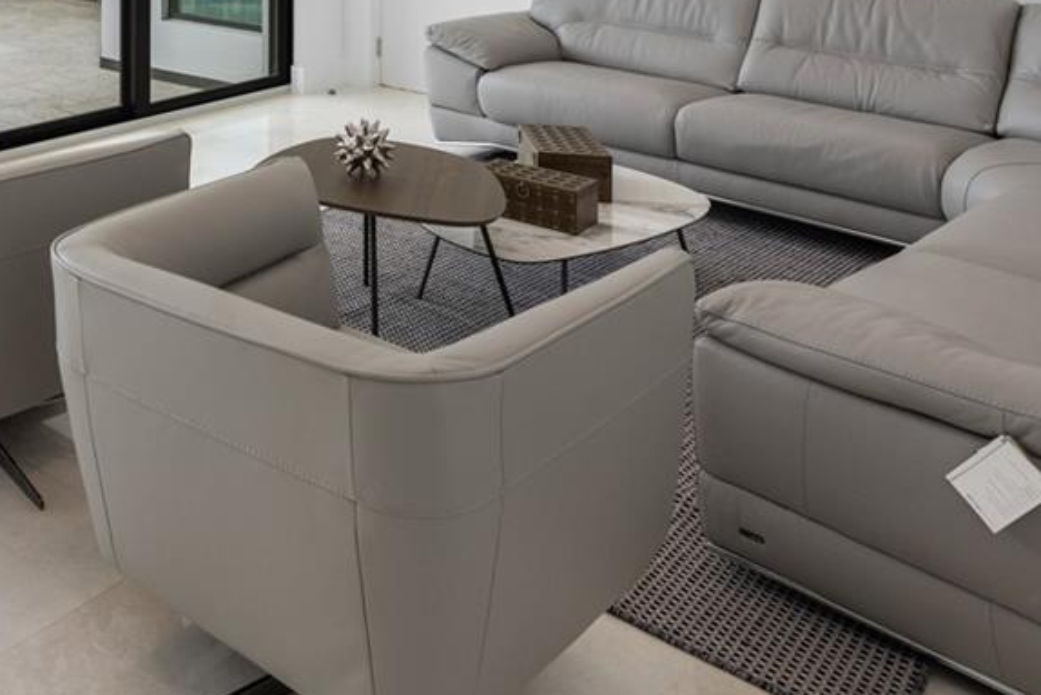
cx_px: 40
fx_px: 1128
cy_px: -158
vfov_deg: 29.1
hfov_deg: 43.6
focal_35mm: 39
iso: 250
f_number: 6.3
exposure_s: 1/100
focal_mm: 14
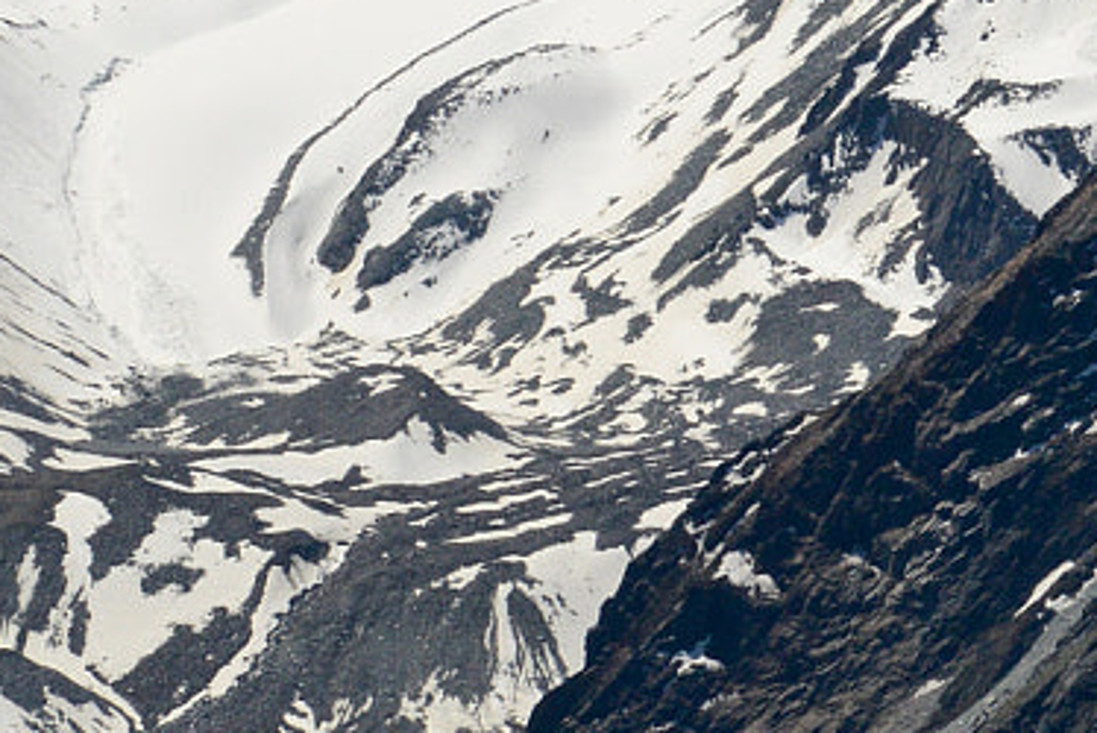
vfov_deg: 3.2
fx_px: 13052
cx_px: 947
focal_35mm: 428
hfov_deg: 4.8
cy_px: -425
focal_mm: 100
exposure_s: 1/1250
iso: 800
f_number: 18
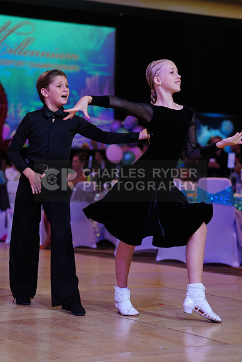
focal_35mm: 88
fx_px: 887
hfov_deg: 15.5
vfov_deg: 23.1
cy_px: 181
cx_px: 121
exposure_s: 1/400
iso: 1600
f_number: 2.8
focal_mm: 88
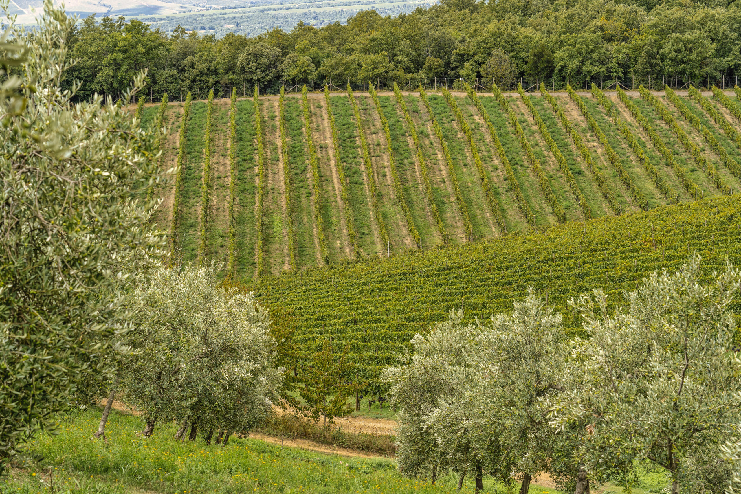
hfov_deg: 24.8
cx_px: 370
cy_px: 247
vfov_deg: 16.7
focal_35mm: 82
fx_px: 1688
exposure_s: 1/160
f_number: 8
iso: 160
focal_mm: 82
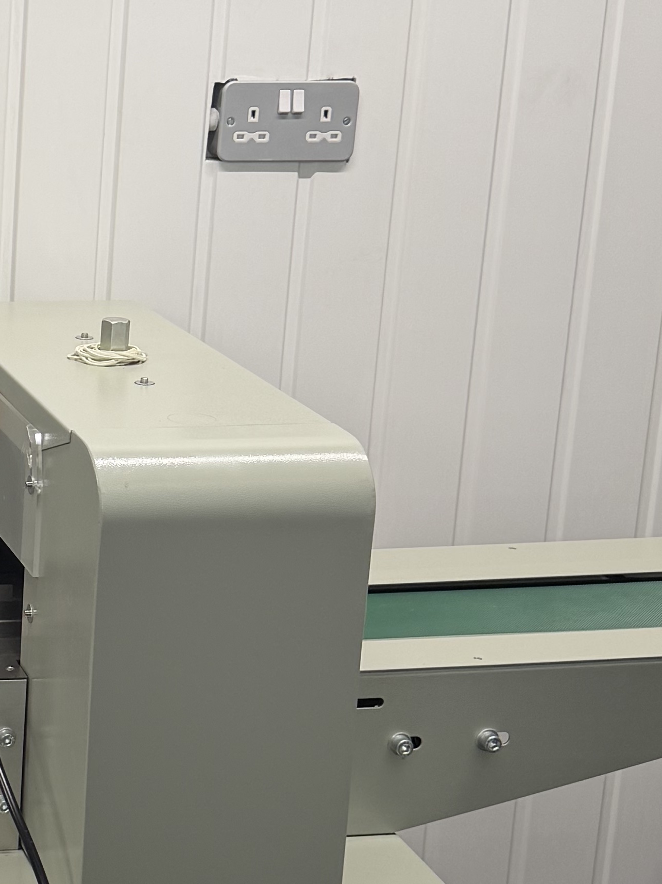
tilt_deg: -14.5
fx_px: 2040
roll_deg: -0.8
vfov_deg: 24.4
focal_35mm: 80
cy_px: 466
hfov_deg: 17.0
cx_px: -280
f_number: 1.78
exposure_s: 1/143
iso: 50
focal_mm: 6.76
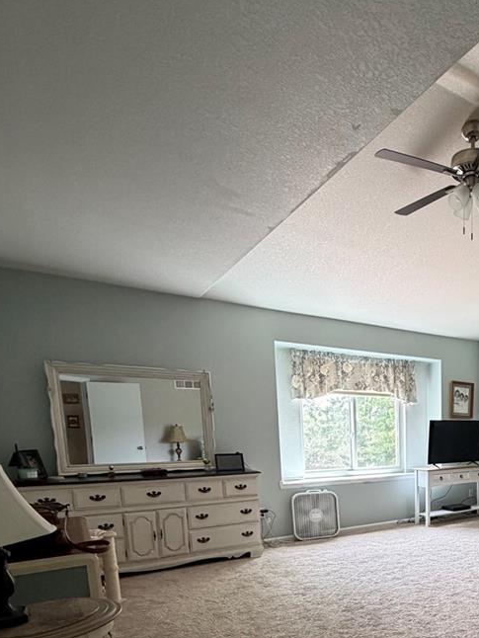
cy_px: 510
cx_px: 432
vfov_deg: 61.7
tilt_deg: -9.4
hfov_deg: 47.6
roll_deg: +0.2
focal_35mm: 26
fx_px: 479
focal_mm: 2.22
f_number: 2.2
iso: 320
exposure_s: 1/103
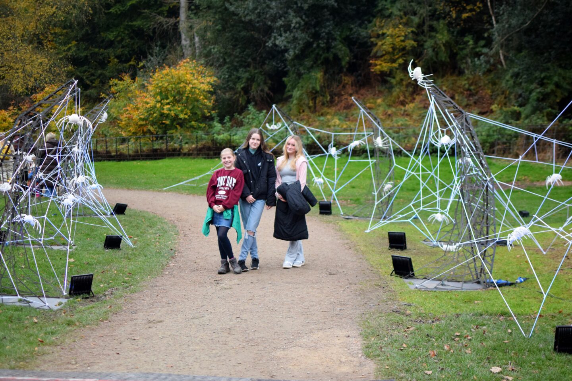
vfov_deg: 25.8
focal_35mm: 52
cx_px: 286
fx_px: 834
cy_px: 190
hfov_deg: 37.9
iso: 1800
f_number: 2
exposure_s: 1/500
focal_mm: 35
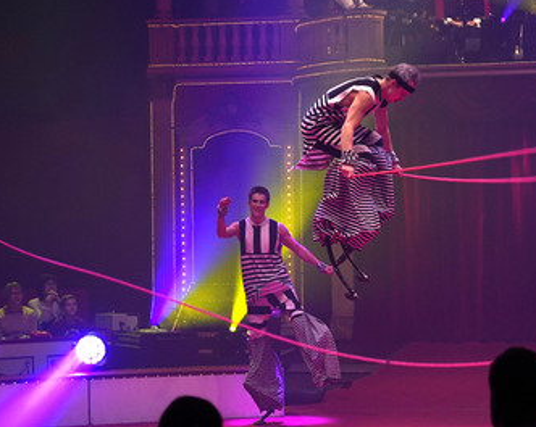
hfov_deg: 29.0
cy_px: 193
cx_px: 356
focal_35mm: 65
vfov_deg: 23.5
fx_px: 1030
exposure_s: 1/500
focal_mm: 51
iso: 1000
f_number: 3.5
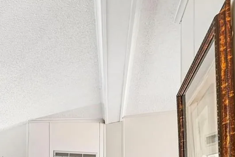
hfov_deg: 30.1
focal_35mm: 42
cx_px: -105
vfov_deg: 24.9
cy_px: 233
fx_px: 274
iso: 400
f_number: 8
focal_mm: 14
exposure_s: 1/6
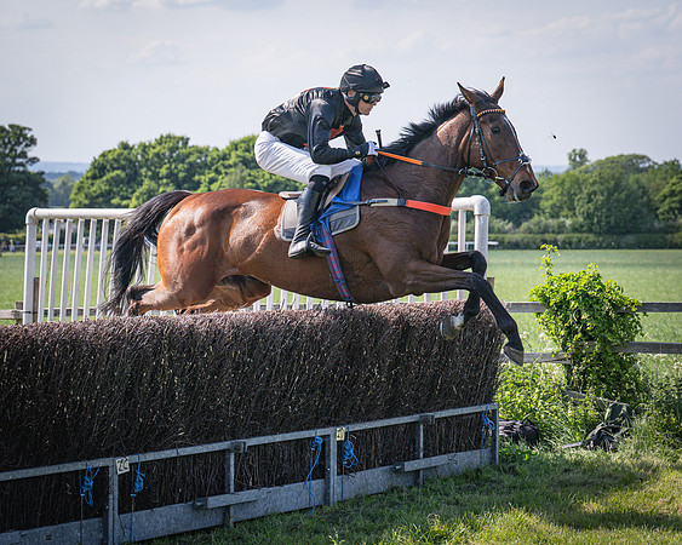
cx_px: 326
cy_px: 293
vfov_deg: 14.0
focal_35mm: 110
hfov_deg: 17.4
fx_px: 2223
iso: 400
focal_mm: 71
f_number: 4
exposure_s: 1/3200
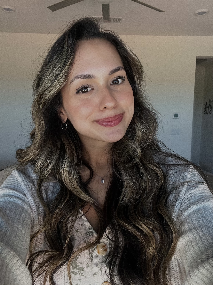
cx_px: 106
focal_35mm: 30
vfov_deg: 60.0
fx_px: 246
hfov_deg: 46.8
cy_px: 142
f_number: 2.2
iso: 100
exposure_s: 1/86
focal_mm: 2.71
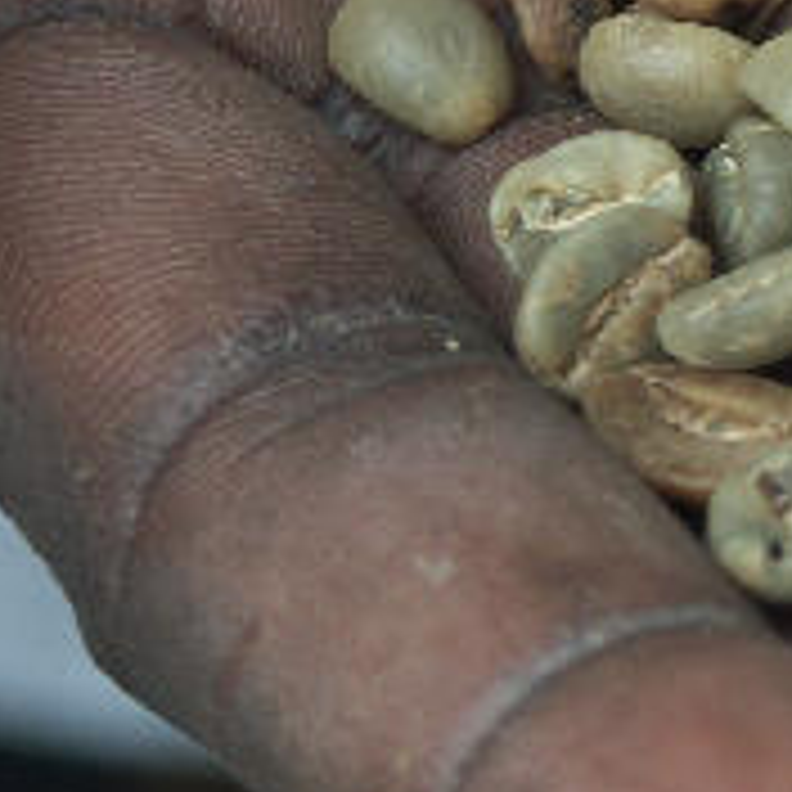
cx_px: 686
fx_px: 13771
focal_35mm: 532
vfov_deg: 3.3
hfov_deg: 3.3
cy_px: 99
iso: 100
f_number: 4.5
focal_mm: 50.48
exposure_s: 1/250
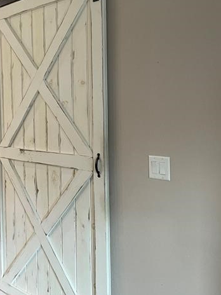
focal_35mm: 43
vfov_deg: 43.7
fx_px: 366
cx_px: 74
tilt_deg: -2.3
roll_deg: +3.0
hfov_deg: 33.3
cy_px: 120
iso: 160
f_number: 1.6
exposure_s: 1/60
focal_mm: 4.2
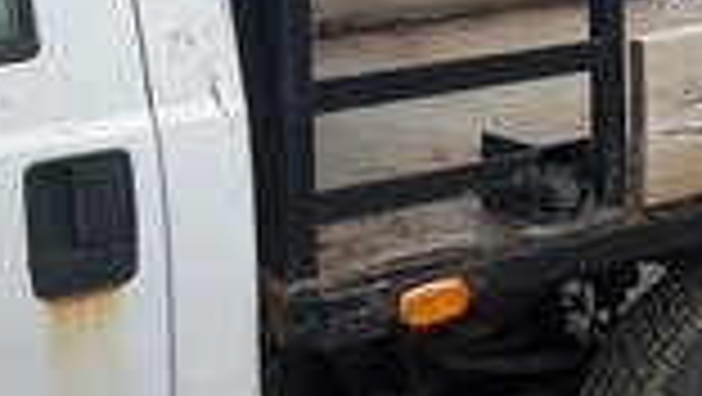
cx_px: 612
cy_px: -72
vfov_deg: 14.5
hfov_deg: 25.5
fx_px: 1509
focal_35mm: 81
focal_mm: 3
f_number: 1.8
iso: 25
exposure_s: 1/657
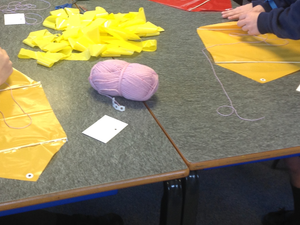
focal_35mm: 66
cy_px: 31
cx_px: 99
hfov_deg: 29.2
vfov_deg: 21.8
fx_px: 572
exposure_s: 1/24
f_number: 2.4
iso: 50
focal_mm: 4.28
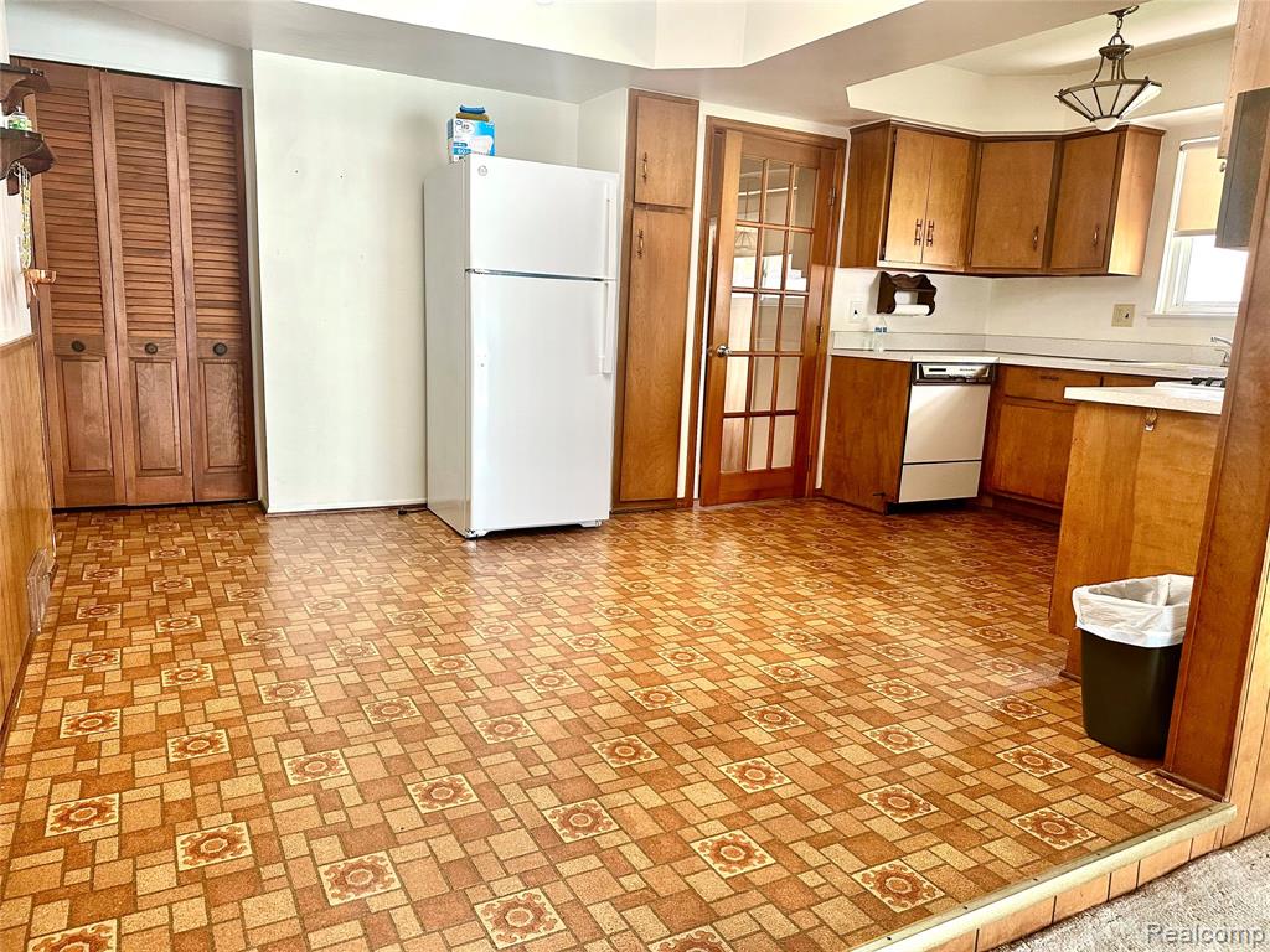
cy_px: 476
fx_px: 881
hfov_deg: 71.6
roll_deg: -2.6
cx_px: 635
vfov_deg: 56.8
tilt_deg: -10.3
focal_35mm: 24
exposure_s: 1/60
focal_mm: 6.86
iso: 250
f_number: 1.78
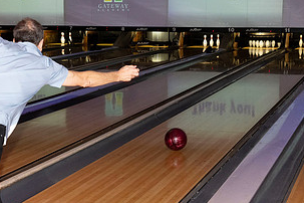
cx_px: 116
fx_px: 676
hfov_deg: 25.3
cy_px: 138
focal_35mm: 80
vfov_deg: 17.0
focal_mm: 34
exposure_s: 1/100
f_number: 5.6
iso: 2000
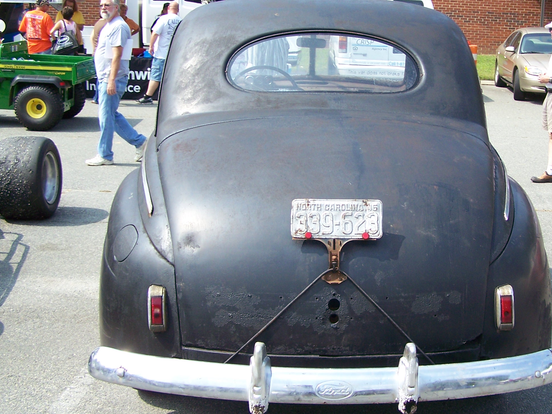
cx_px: 343
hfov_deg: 34.7
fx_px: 878
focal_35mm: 55
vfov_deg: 26.6
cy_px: 188
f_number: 2.8
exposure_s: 1/640
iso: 80
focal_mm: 6.3
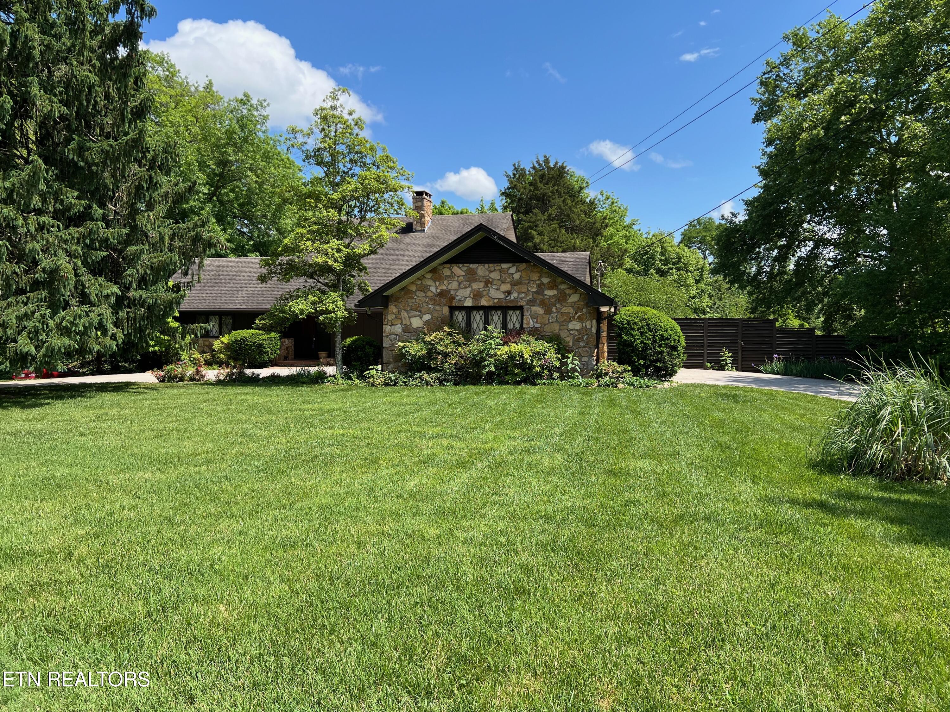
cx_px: 475
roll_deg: -0.3
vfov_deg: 53.1
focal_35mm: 26
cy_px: 356
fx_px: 714
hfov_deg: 67.3
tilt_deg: -1.9
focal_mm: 5.7
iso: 50
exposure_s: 1/2571
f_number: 1.5
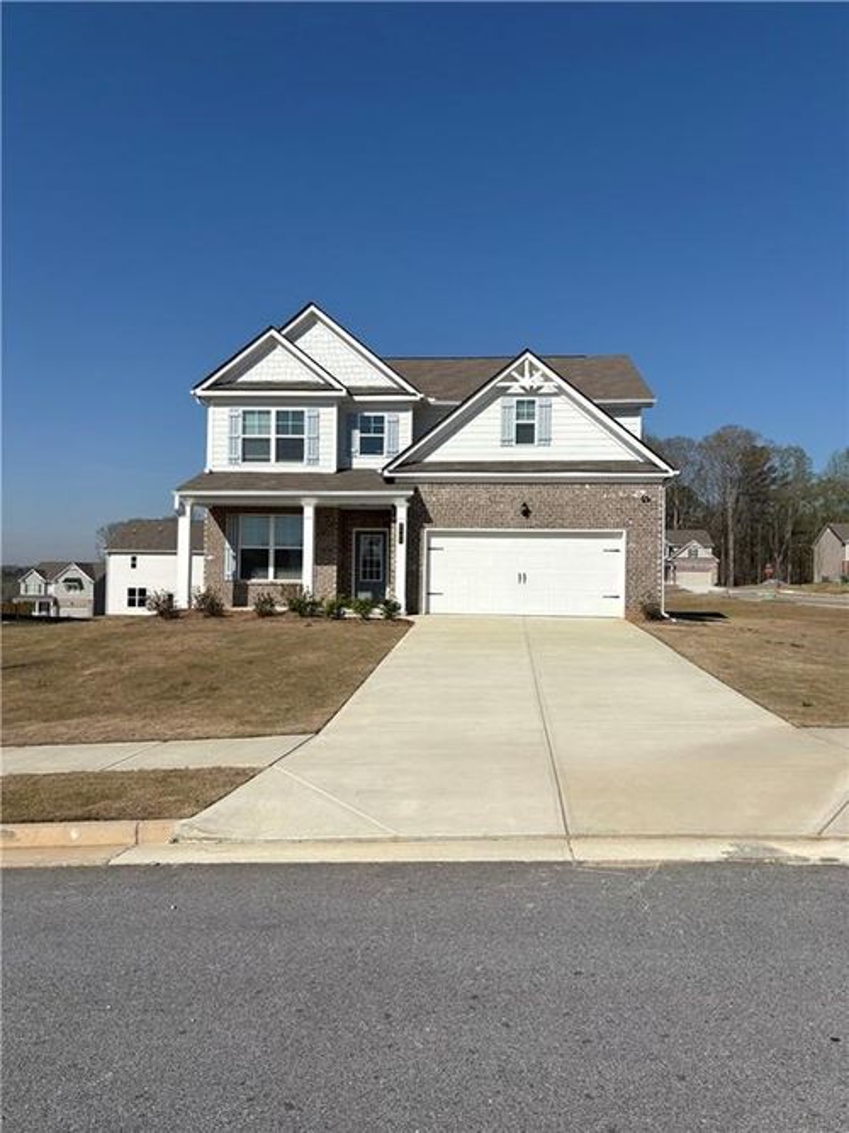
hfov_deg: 53.0
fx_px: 851
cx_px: 424
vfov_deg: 67.3
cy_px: 566
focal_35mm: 26
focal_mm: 5.96
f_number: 1.6
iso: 50
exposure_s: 1/7813
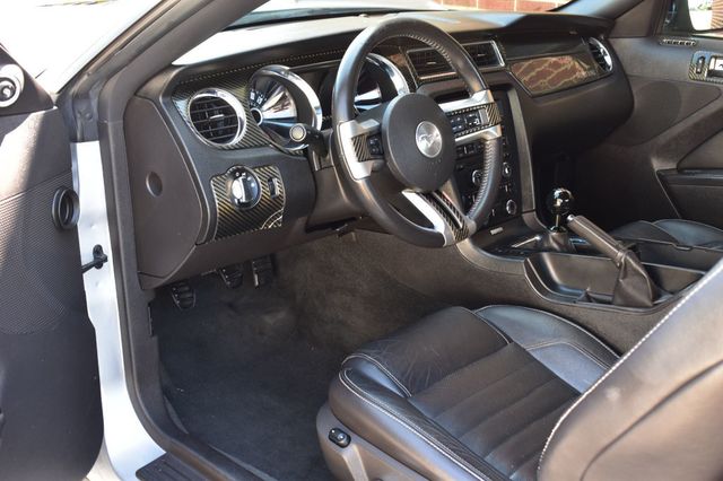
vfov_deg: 31.9
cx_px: 362
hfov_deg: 46.4
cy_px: 240
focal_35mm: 42
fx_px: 843
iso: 400
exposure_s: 1/30
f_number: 7.1
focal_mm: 28
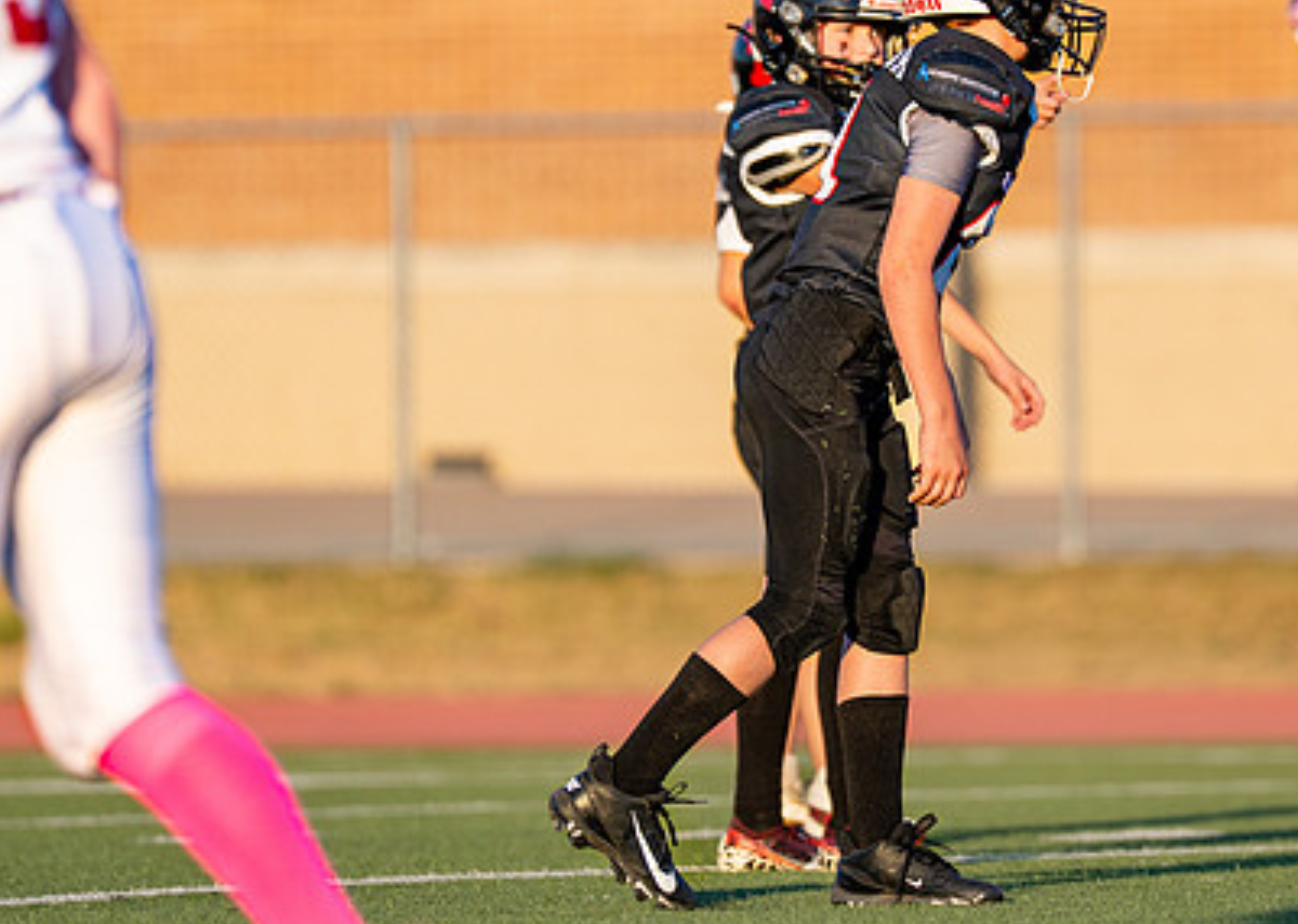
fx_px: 19301
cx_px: 942
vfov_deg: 2.7
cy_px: 287
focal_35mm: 524
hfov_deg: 3.9
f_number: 2.8
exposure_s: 1/1000
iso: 100
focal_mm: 200
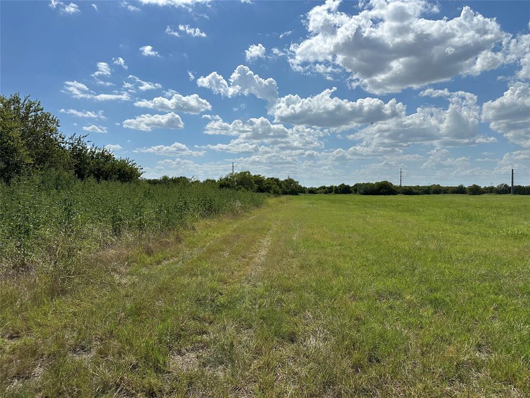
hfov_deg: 71.6
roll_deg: +0.5
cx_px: 265
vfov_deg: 56.8
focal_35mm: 24
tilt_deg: -0.2
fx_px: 367
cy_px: 199
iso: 80
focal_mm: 6.86
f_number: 1.78
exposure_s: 1/12048
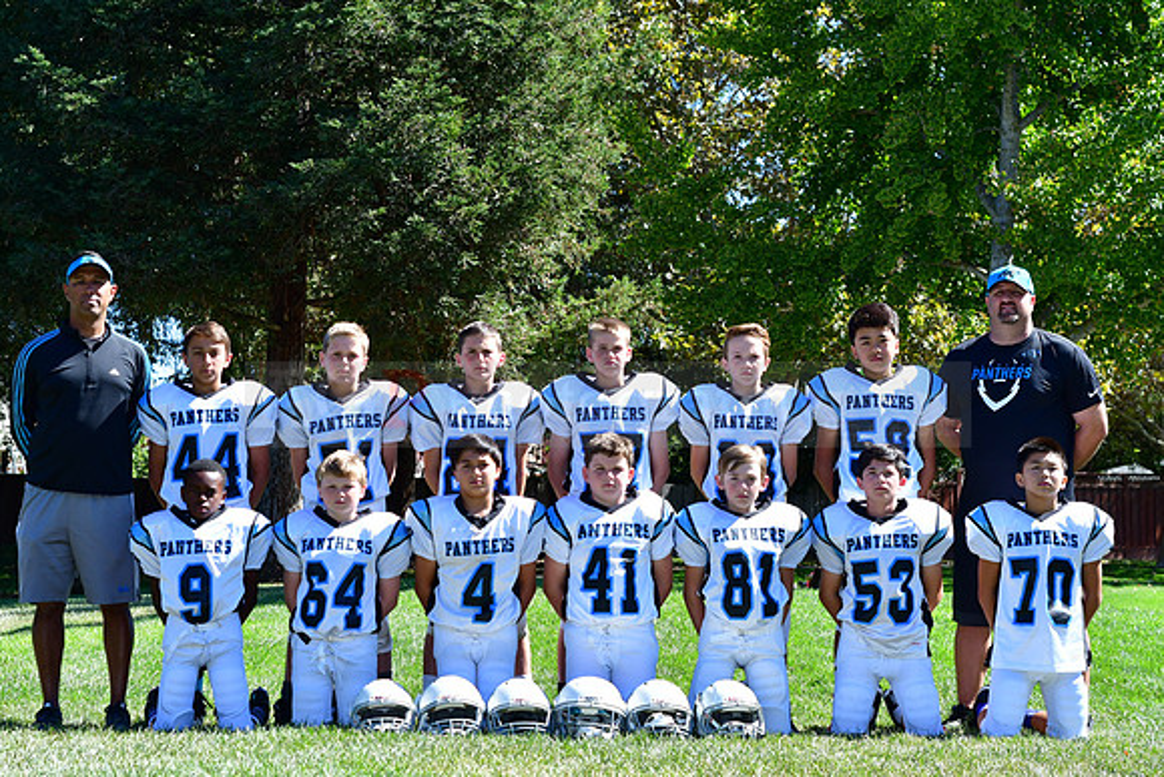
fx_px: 2425
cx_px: 582
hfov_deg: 27.0
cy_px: 388
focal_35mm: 75
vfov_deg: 18.2
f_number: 6.3
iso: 400
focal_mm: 50
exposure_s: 1/800
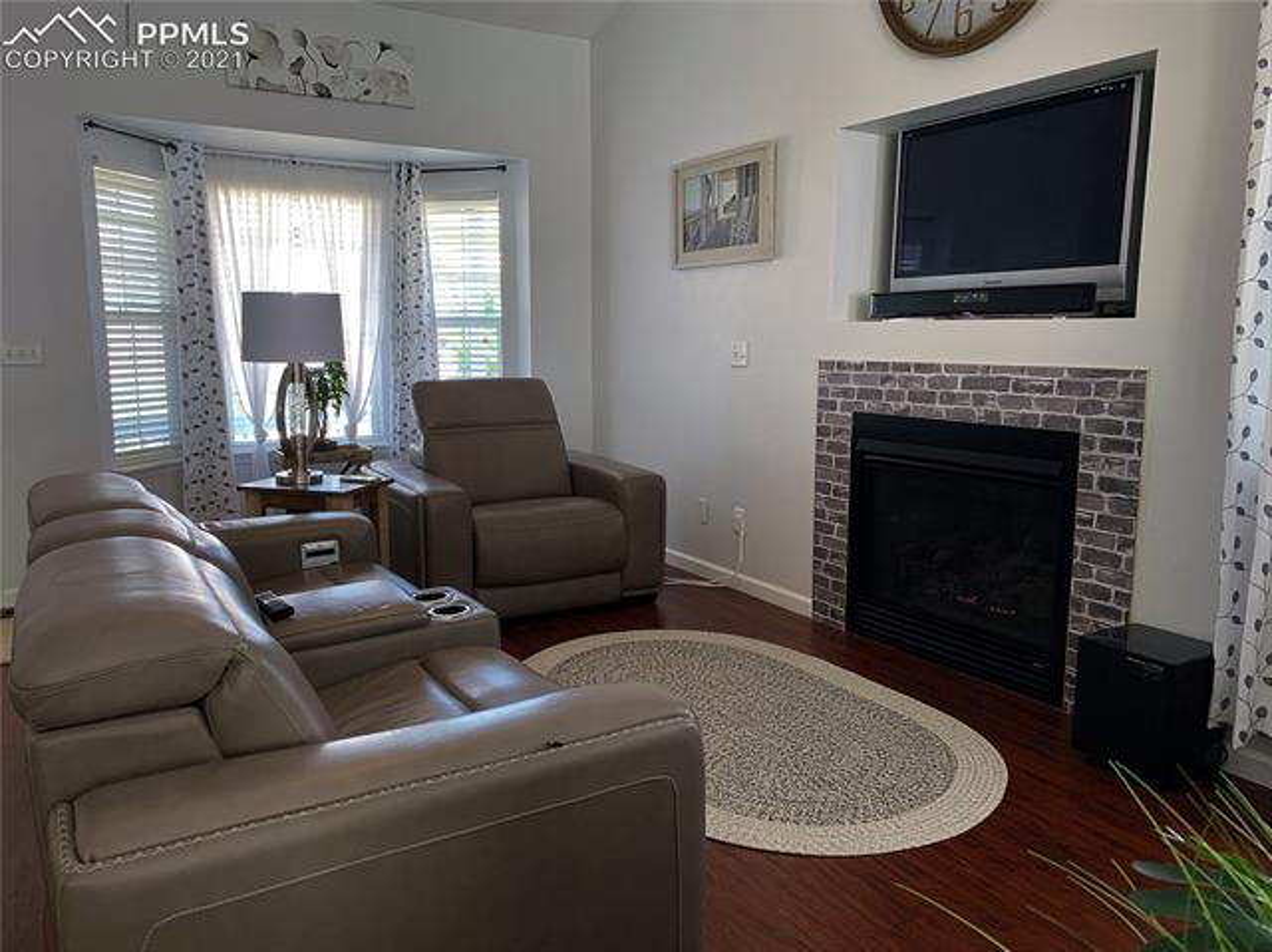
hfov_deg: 67.3
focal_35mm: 26
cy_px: 476
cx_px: 636
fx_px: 955
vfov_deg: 53.0
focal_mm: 4.25
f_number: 1.8
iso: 100
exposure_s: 1/60
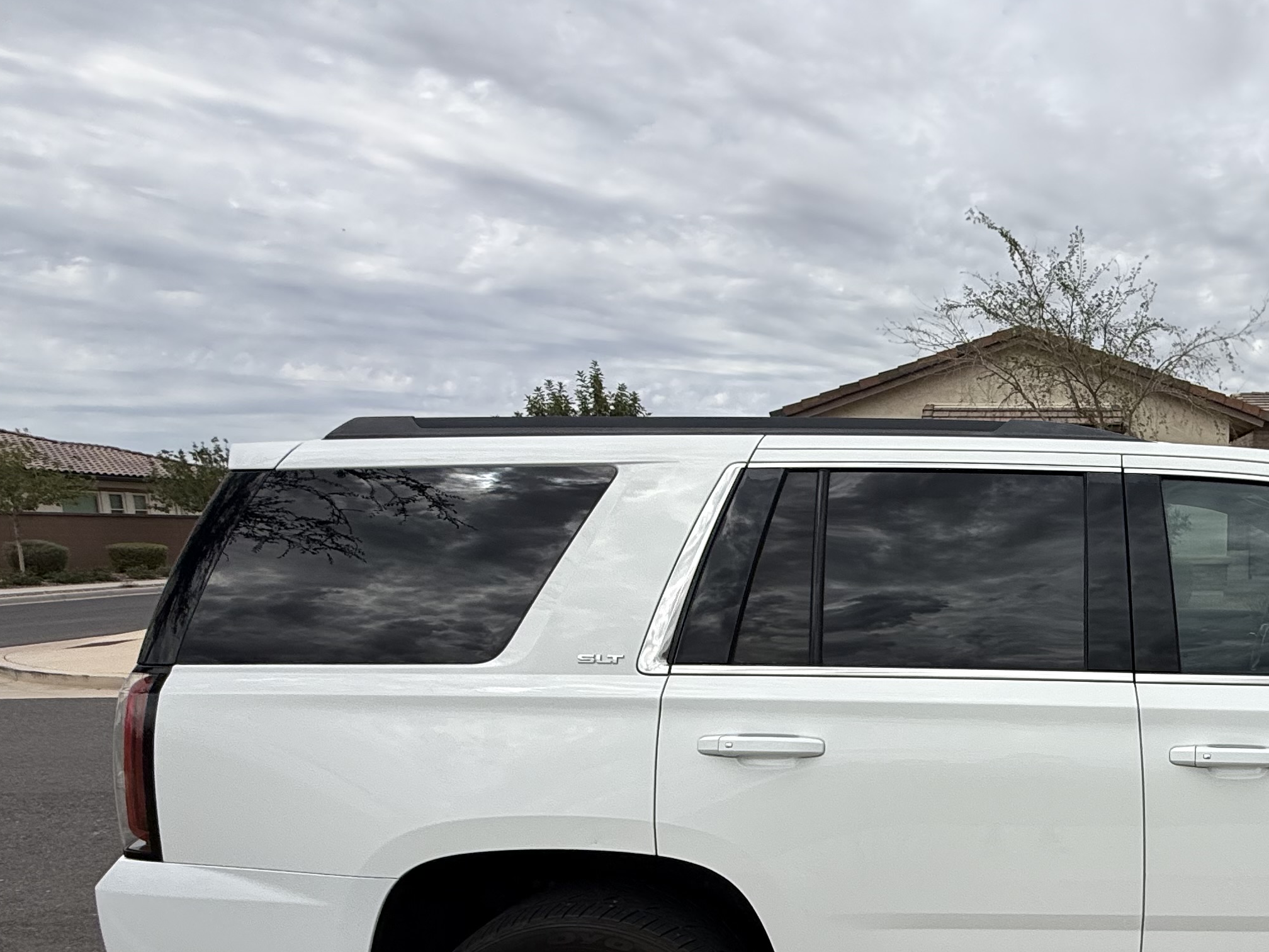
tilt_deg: -9.2
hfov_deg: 56.6
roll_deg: -0.1
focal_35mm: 28
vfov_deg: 48.2
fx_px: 1026
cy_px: 693
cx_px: 1090
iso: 50
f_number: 2.2
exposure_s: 1/3125
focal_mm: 2.22
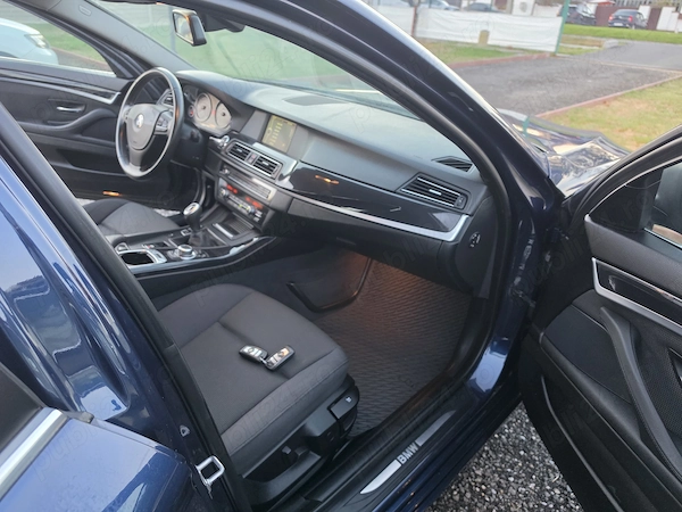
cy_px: 256
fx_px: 453
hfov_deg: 73.9
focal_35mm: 23
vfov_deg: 58.9
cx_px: 341
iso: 500
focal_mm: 6.5
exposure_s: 1/100
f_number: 1.4
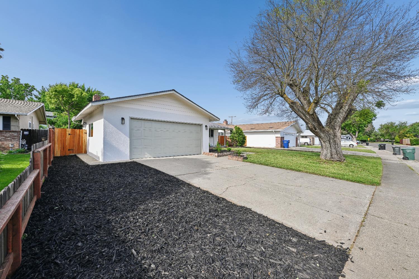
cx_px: 210
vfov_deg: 81.2
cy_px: 140
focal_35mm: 14
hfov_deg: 104.3
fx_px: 163
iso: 400
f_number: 8
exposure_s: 1/640
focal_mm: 14
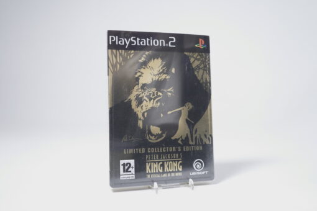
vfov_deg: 41.1
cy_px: 106
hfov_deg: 58.7
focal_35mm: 32
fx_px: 282
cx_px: 158
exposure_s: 1/3
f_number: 5
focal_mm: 32
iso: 100
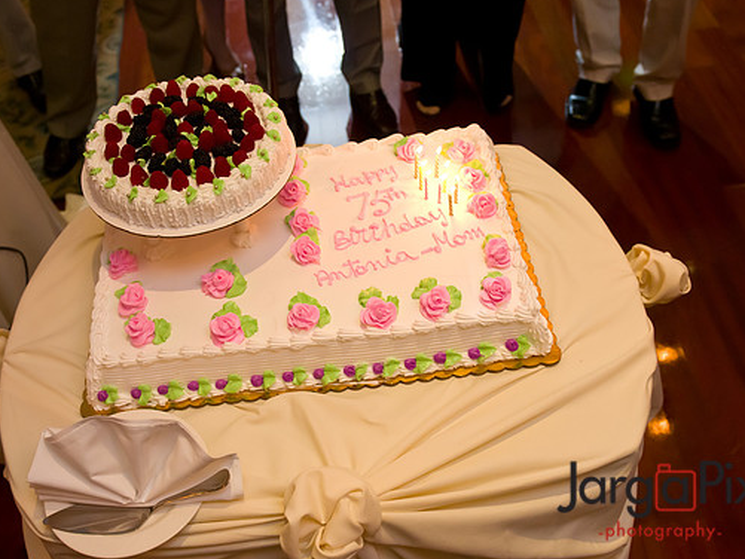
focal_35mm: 40
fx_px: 861
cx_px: 349
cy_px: 276
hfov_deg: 46.8
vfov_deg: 36.0
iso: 1250
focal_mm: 24
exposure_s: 1/160
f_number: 3.2
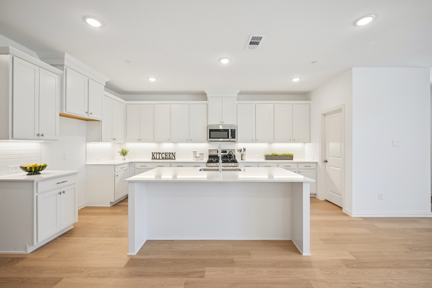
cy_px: 144
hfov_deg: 100.4
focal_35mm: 15
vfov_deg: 77.3
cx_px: 216
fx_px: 180
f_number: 9
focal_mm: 15
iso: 250
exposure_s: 1/50
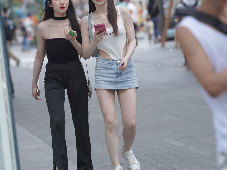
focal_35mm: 195
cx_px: 114
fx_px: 1279
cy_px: 46
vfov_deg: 7.6
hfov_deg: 10.1
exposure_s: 1/500
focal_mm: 135
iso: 400
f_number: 3.2
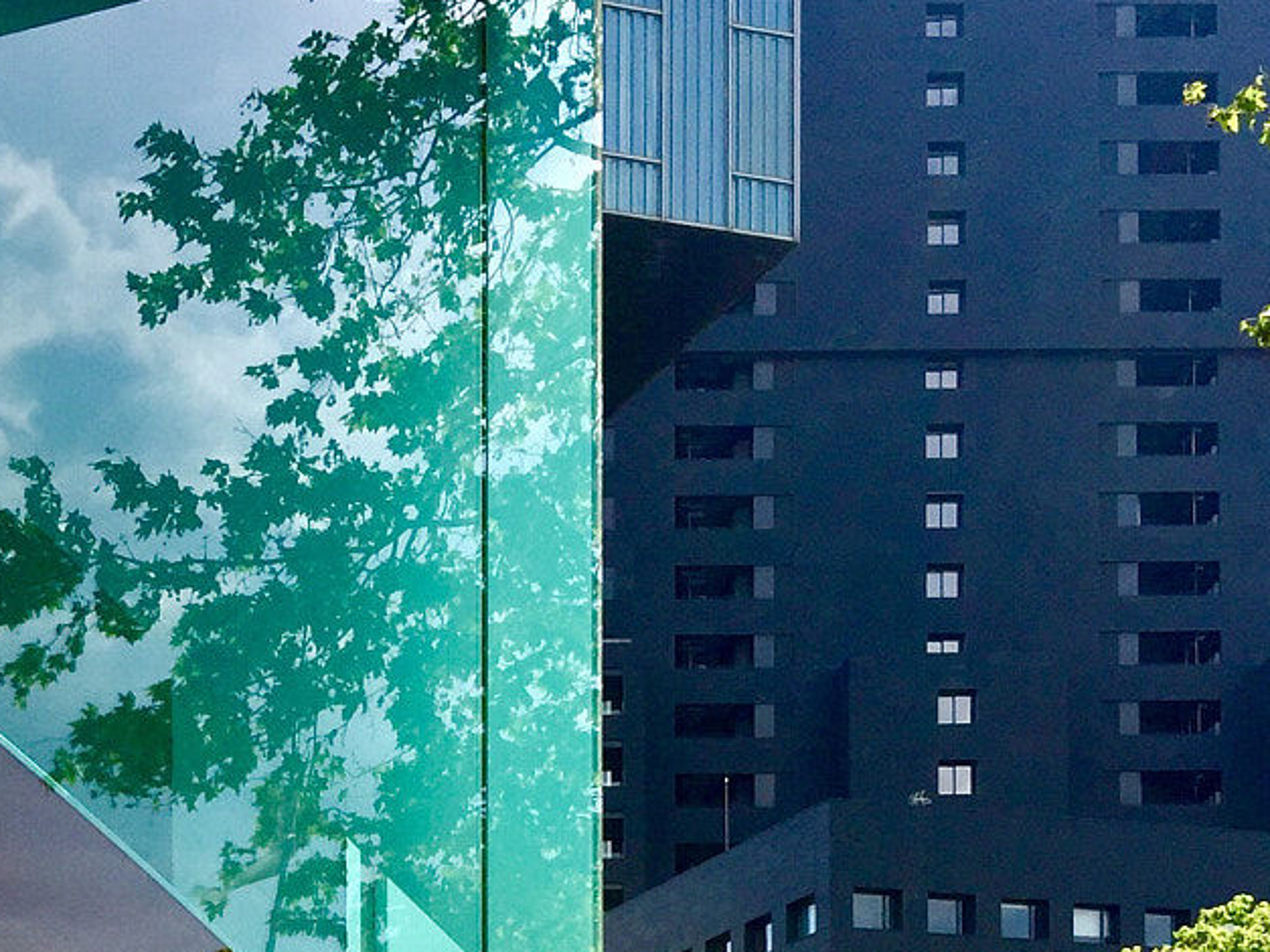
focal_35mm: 74
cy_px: 1387
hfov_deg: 25.8
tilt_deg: +4.0
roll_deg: -0.2
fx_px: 2714
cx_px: 217
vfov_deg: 18.0
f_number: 2.2
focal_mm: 4.15
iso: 32
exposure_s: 1/2198
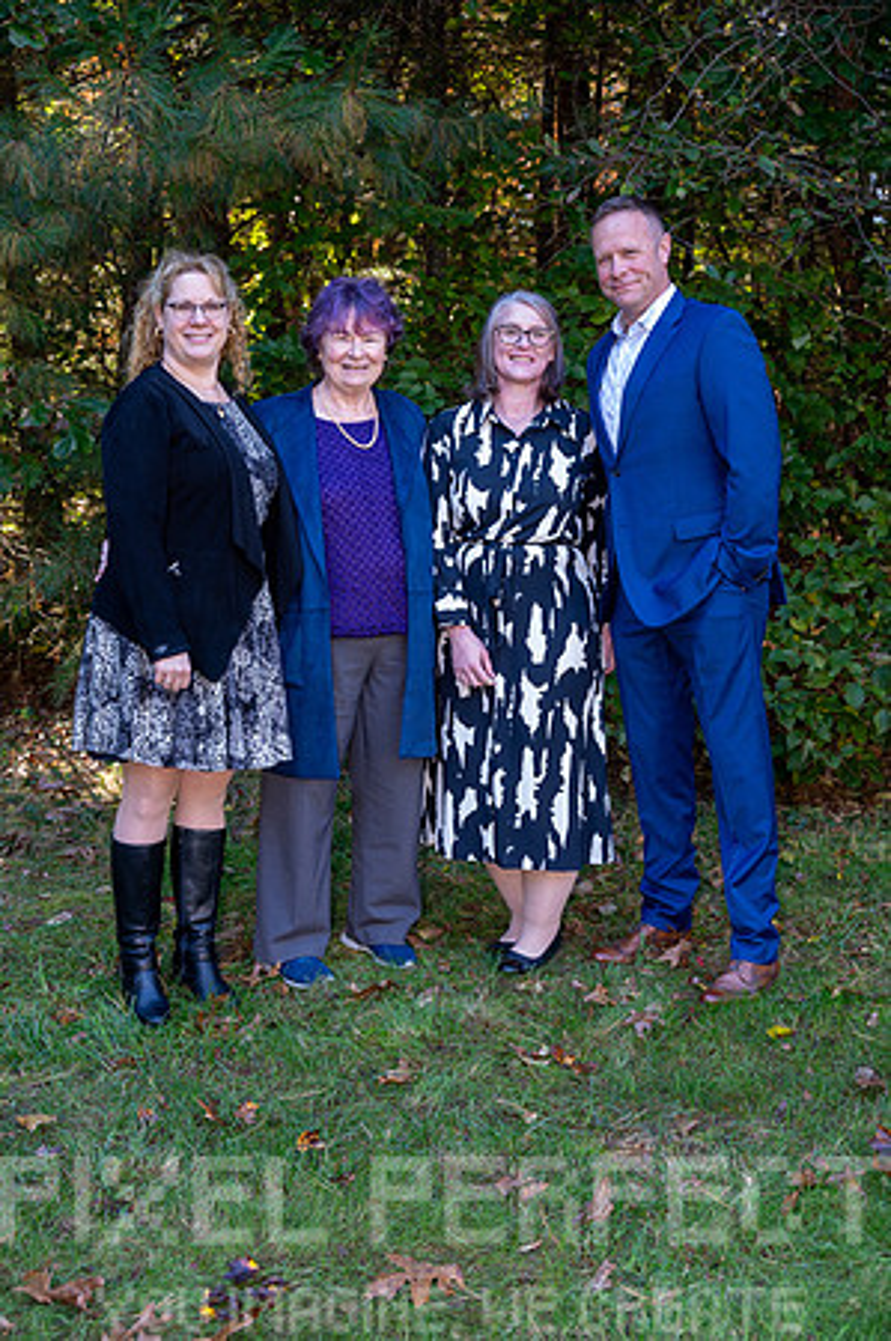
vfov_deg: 41.2
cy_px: 670
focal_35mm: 48
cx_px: 446
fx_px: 1786
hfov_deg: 28.0
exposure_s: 1/60
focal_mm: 48
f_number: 5.3
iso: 560
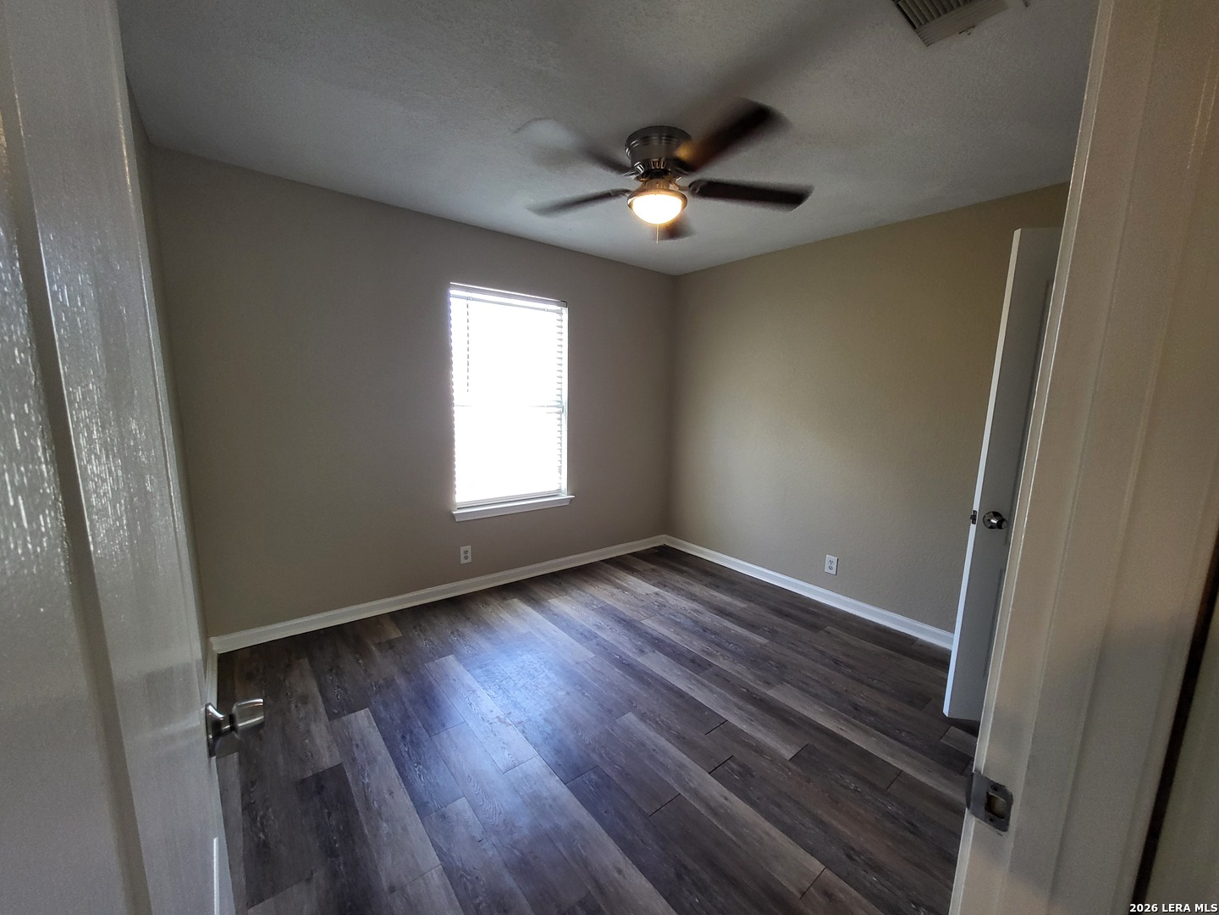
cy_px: 458
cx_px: 610
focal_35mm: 13
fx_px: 458
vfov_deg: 89.9
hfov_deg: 106.2
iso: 160
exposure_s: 1/60
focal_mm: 1.74
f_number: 2.2
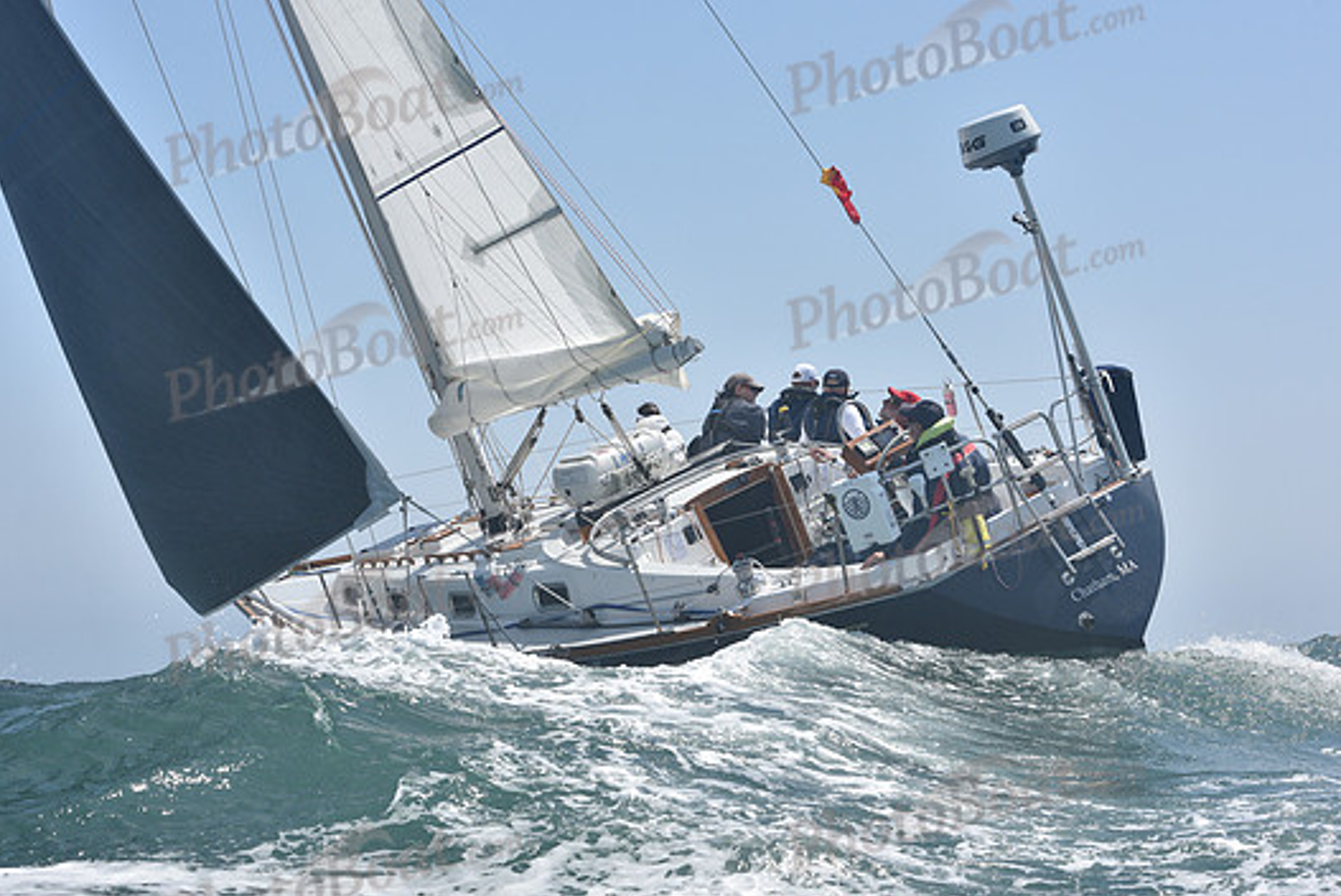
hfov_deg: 26.3
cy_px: 452
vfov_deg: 17.7
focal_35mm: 77
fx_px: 2870
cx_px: 657
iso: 320
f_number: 10
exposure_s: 1/1000
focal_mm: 70
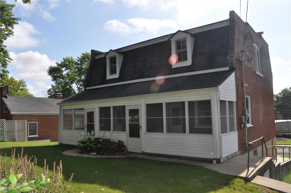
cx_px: 146
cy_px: 96
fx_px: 218
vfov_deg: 47.8
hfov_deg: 67.5
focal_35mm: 27
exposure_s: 1/200
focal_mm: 18
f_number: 13
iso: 200
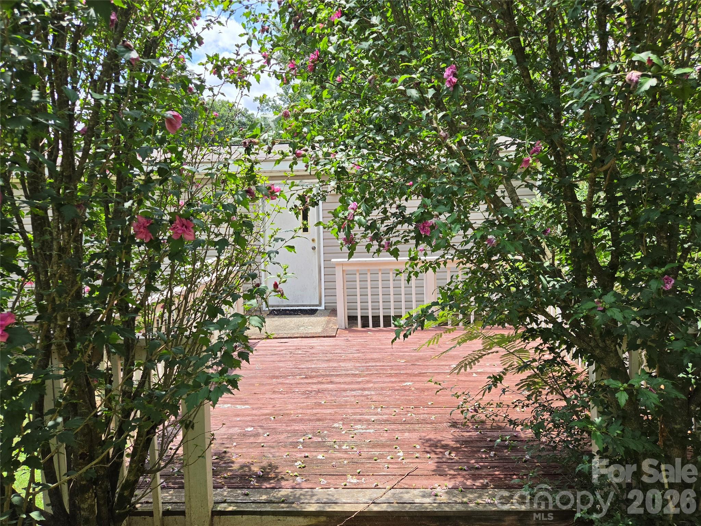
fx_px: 466
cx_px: 350
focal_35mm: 23
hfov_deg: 73.9
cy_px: 263
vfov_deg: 58.9
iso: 80
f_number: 1.8
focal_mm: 5.4
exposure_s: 1/2000
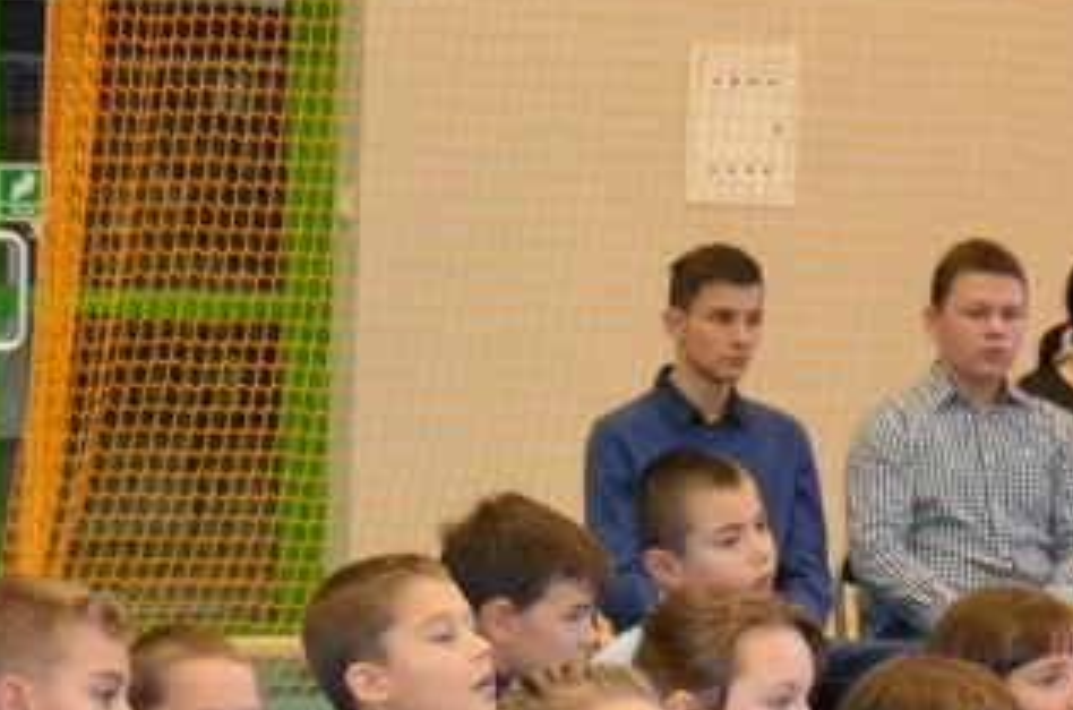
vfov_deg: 10.9
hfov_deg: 16.8
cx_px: 360
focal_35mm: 122
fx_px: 3616
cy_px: 941
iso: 900
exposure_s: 1/60
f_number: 4
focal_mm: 25
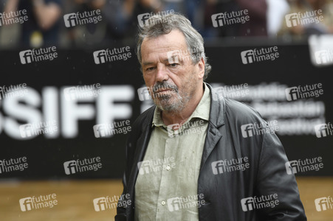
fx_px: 1756
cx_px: 166
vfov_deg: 7.2
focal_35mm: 190
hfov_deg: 10.8
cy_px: 110
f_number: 4
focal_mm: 190
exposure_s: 1/640
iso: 640
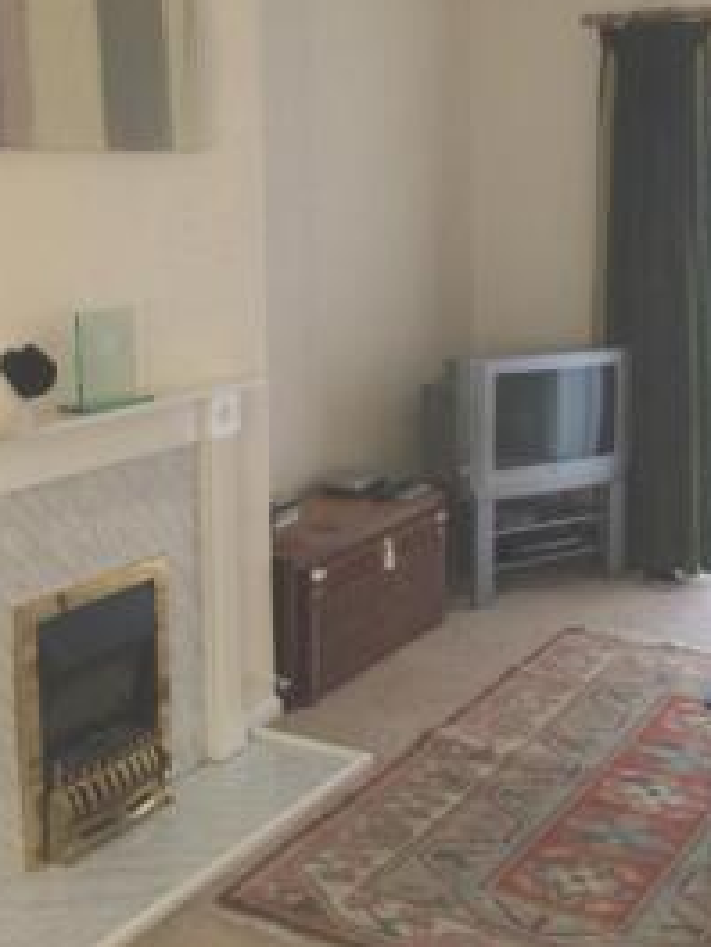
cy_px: 364
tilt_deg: -5.7
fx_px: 1315
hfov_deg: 30.3
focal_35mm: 48
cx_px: 341
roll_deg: +1.1
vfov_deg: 39.4
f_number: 2.2
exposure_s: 1/30
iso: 50
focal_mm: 4.15
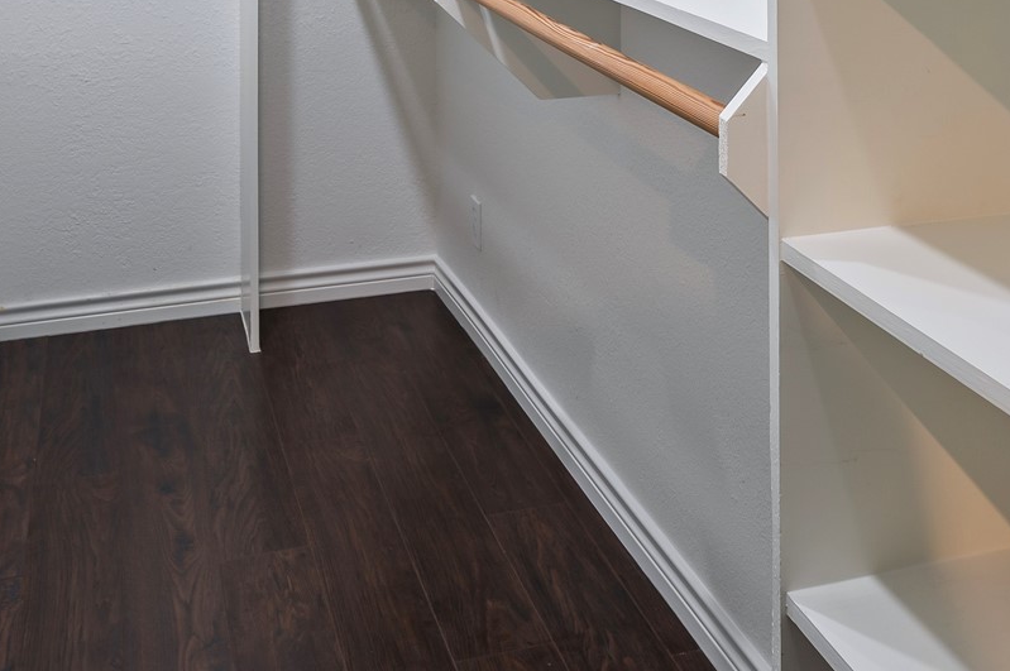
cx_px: 556
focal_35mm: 49
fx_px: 1373
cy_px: -215
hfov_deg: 40.3
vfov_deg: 23.9
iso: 125
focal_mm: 18
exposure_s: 1/3
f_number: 6.3
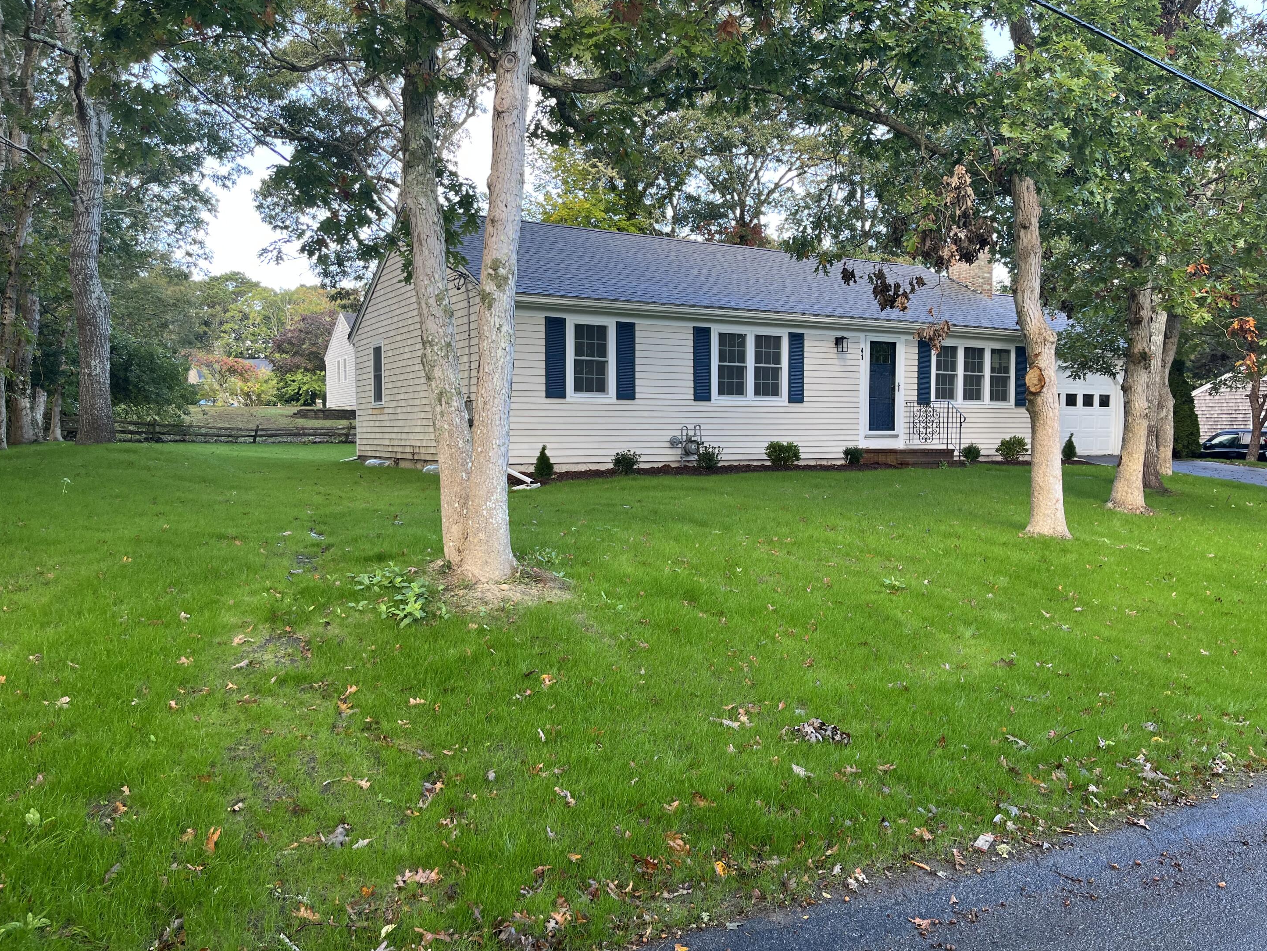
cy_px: 482
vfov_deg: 51.4
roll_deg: +1.2
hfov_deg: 65.3
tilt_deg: -3.6
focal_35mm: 27
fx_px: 988
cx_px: 649
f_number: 1.6
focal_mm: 5.1
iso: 64
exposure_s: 1/165
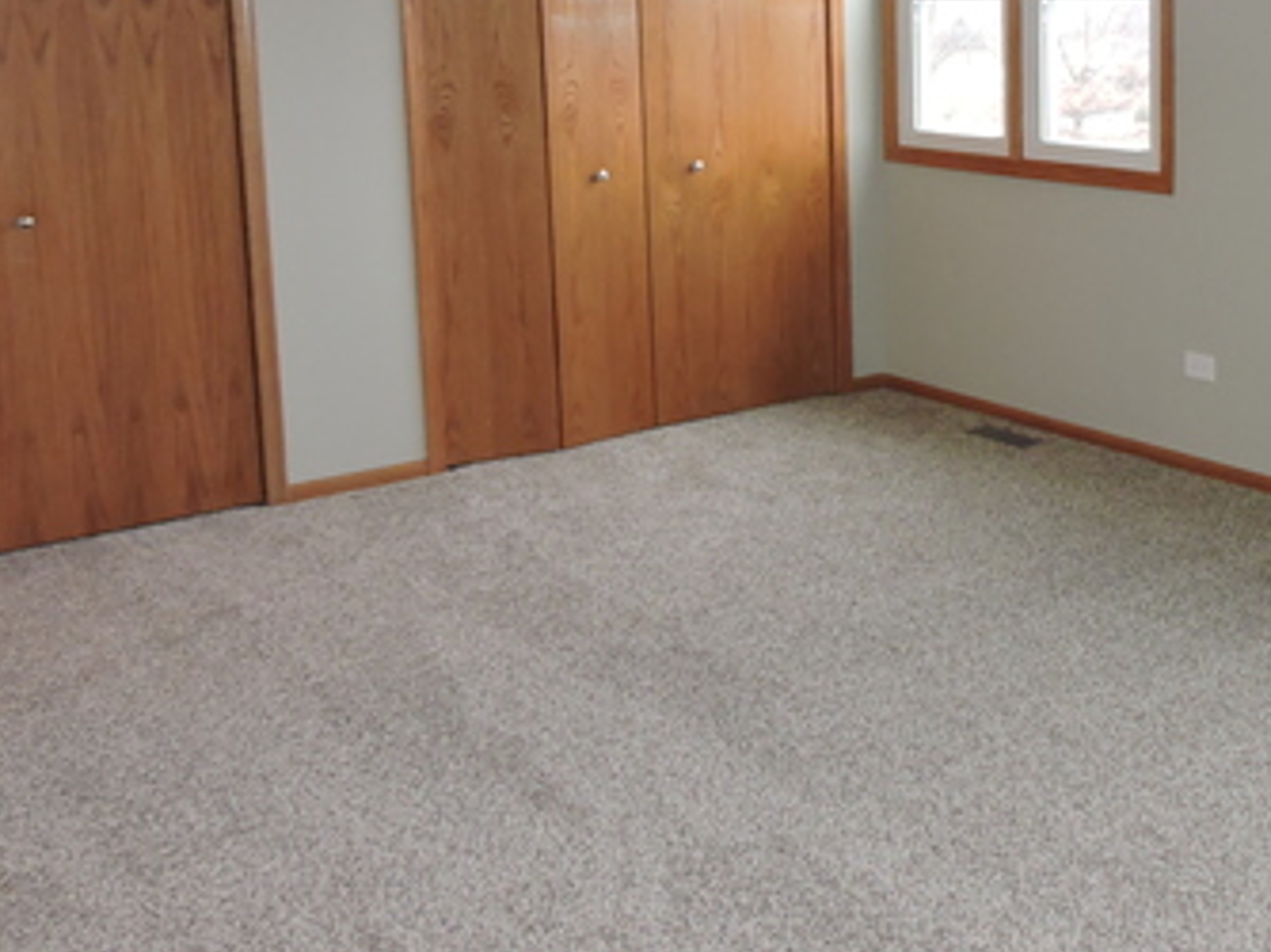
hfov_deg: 39.3
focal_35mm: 46
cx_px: 1050
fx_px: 1688
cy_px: 217
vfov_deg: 30.8
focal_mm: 4.3
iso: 400
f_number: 3.3
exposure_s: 1/30
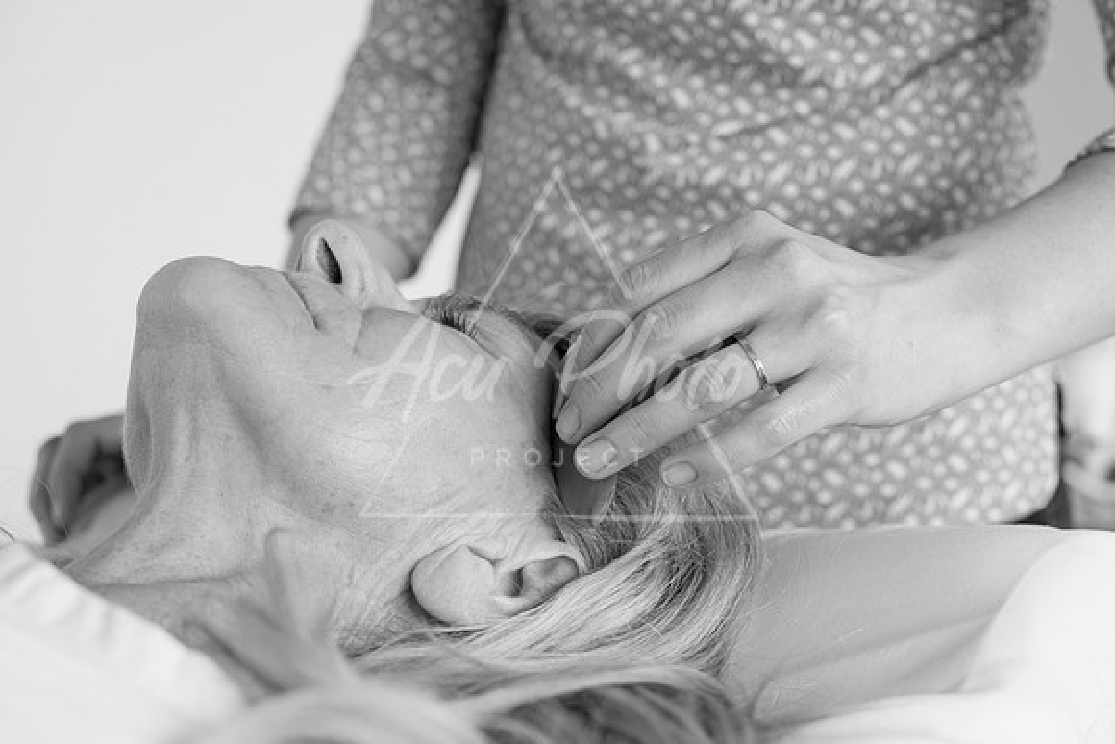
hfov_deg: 39.6
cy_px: 372
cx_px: 558
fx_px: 1549
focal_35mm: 50
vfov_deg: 27.0
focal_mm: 50
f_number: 5
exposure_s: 1/200
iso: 640
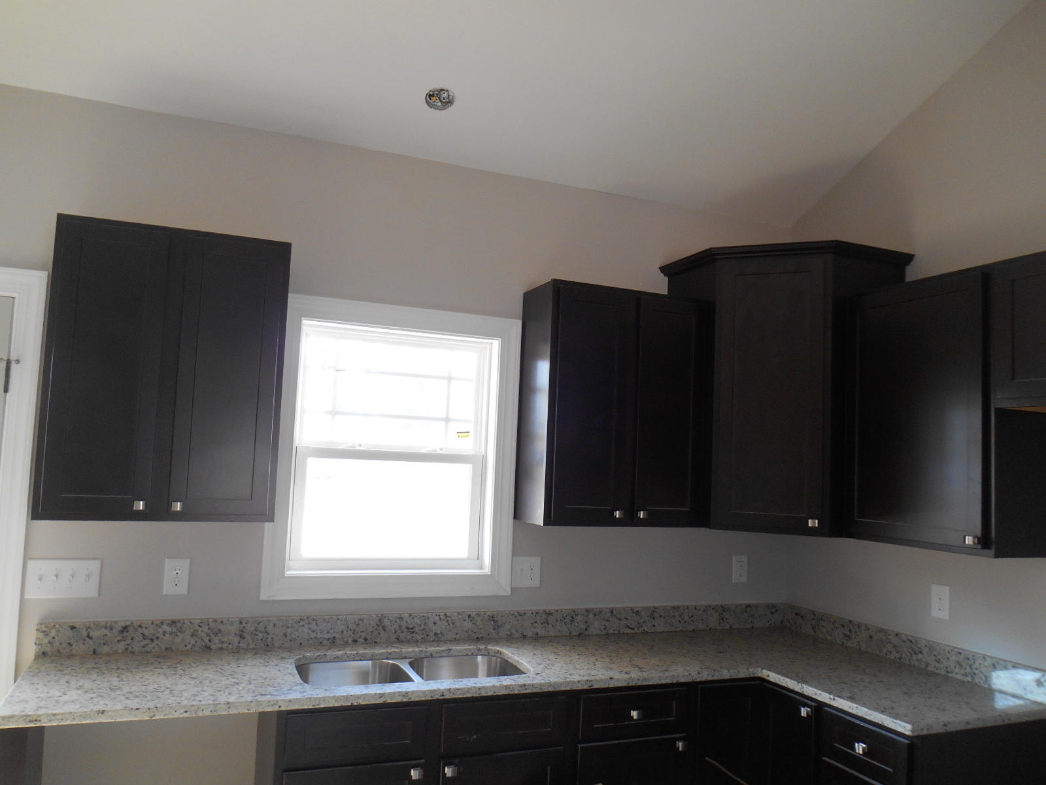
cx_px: 523
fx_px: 786
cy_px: 392
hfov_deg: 67.3
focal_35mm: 26
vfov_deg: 53.1
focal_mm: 4.7
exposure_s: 1/30
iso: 140
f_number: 3.4
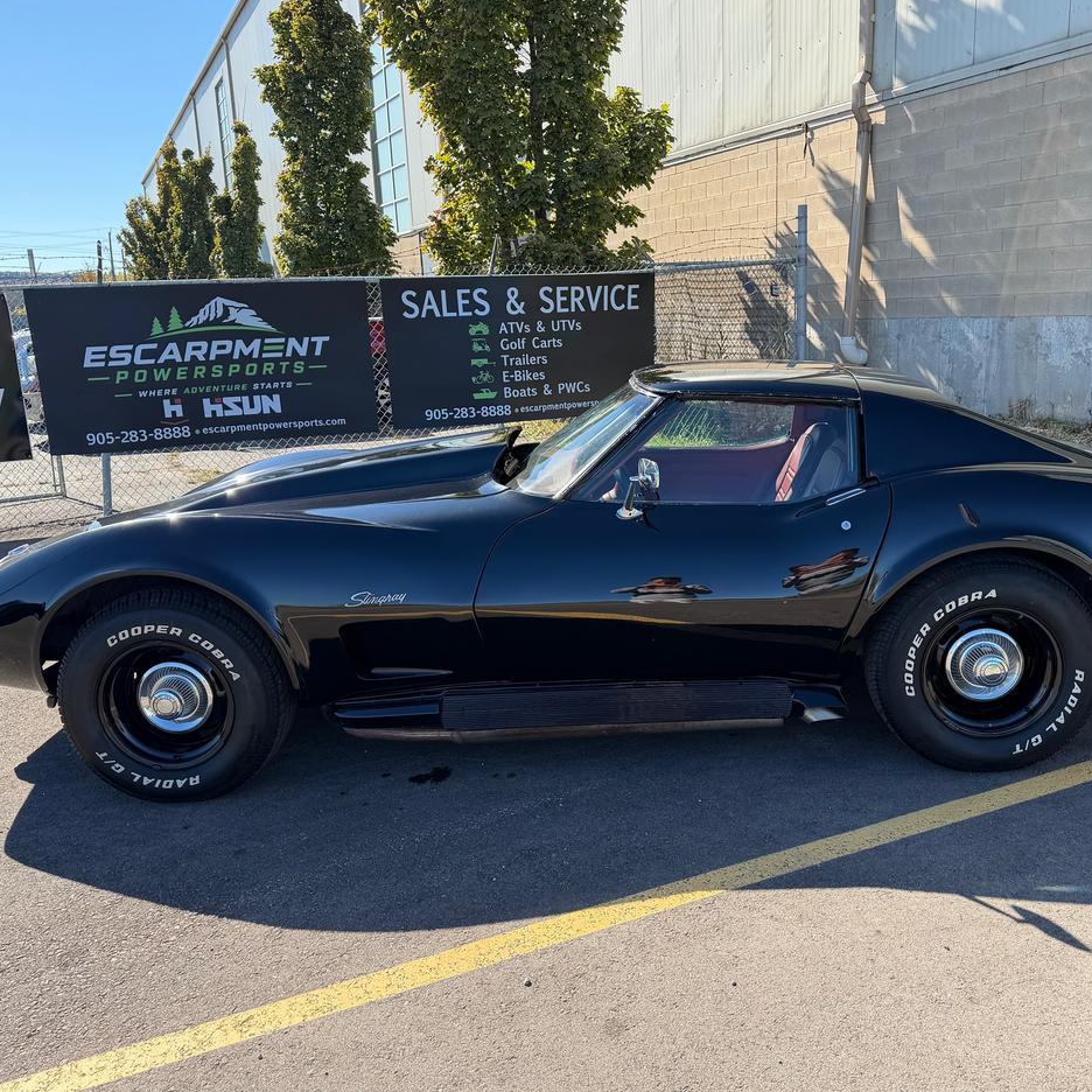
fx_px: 1035
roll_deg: +1.8
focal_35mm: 29
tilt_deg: -12.1
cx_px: 617
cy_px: 546
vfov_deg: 55.6
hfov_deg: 55.5
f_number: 1.78
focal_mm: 6.76
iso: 80
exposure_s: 1/1314
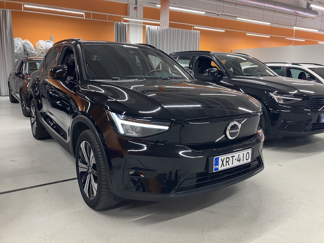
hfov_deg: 63.4
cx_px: 162
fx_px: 262
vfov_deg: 49.7
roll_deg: -4.0
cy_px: 122
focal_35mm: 28
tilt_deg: -8.6
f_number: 1.8
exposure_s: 1/58
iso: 125
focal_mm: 3.99
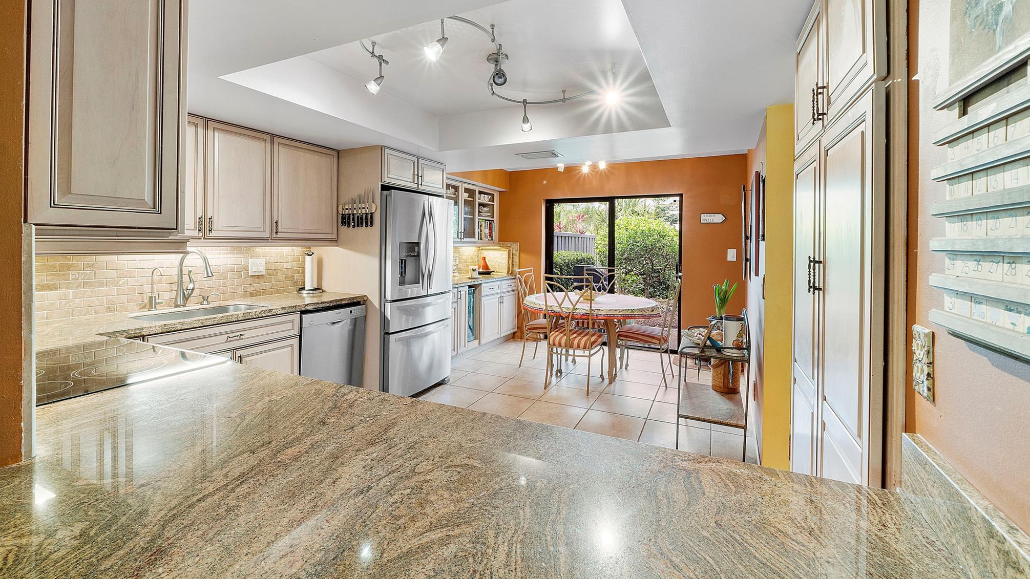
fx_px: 437
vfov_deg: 66.7
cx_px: 509
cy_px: 246
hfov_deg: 99.4
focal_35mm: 16
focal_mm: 10
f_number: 11
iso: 160
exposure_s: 1/2
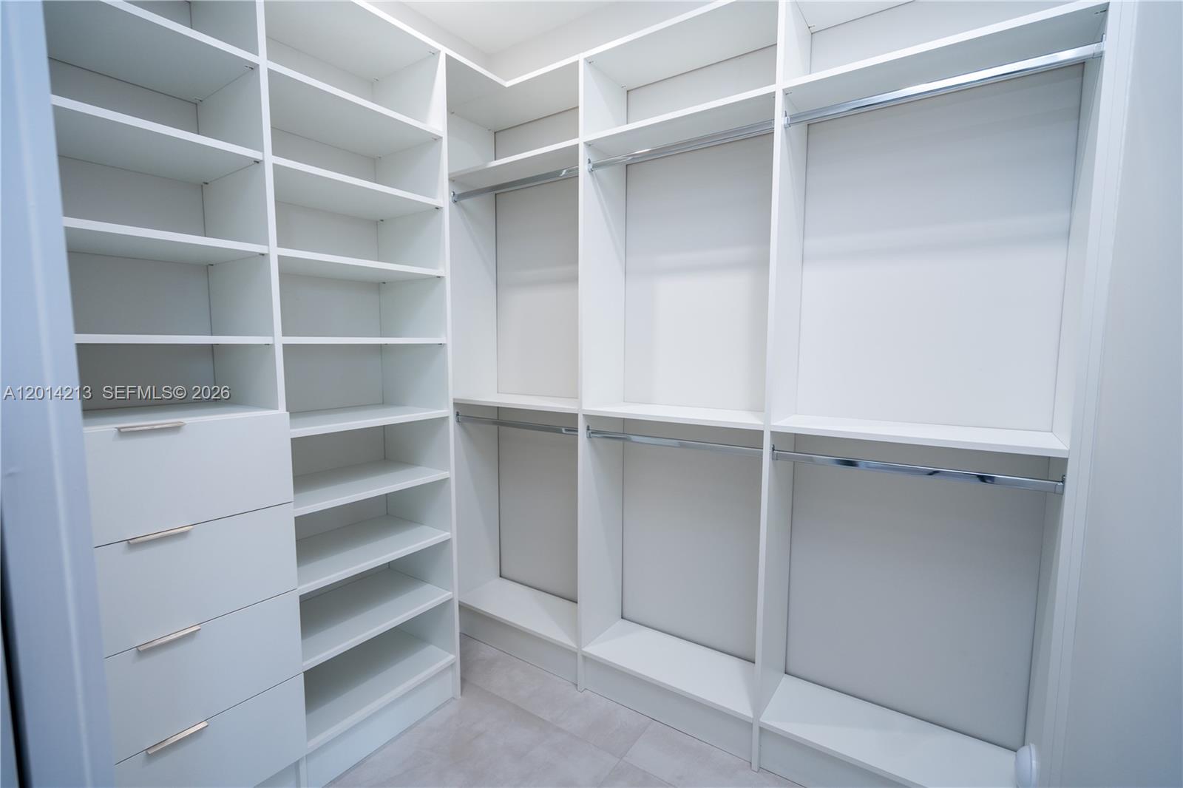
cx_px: 592
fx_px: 526
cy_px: 394
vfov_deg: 73.7
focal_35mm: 16
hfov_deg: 96.7
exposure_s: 1/30
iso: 320
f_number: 4
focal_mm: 16
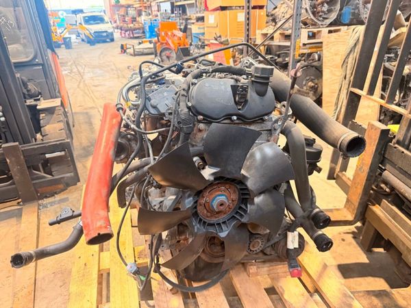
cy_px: 154
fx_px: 285
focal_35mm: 24
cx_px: 206
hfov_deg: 71.6
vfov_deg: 56.8
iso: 800
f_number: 1.78
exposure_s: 1/47
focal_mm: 6.76
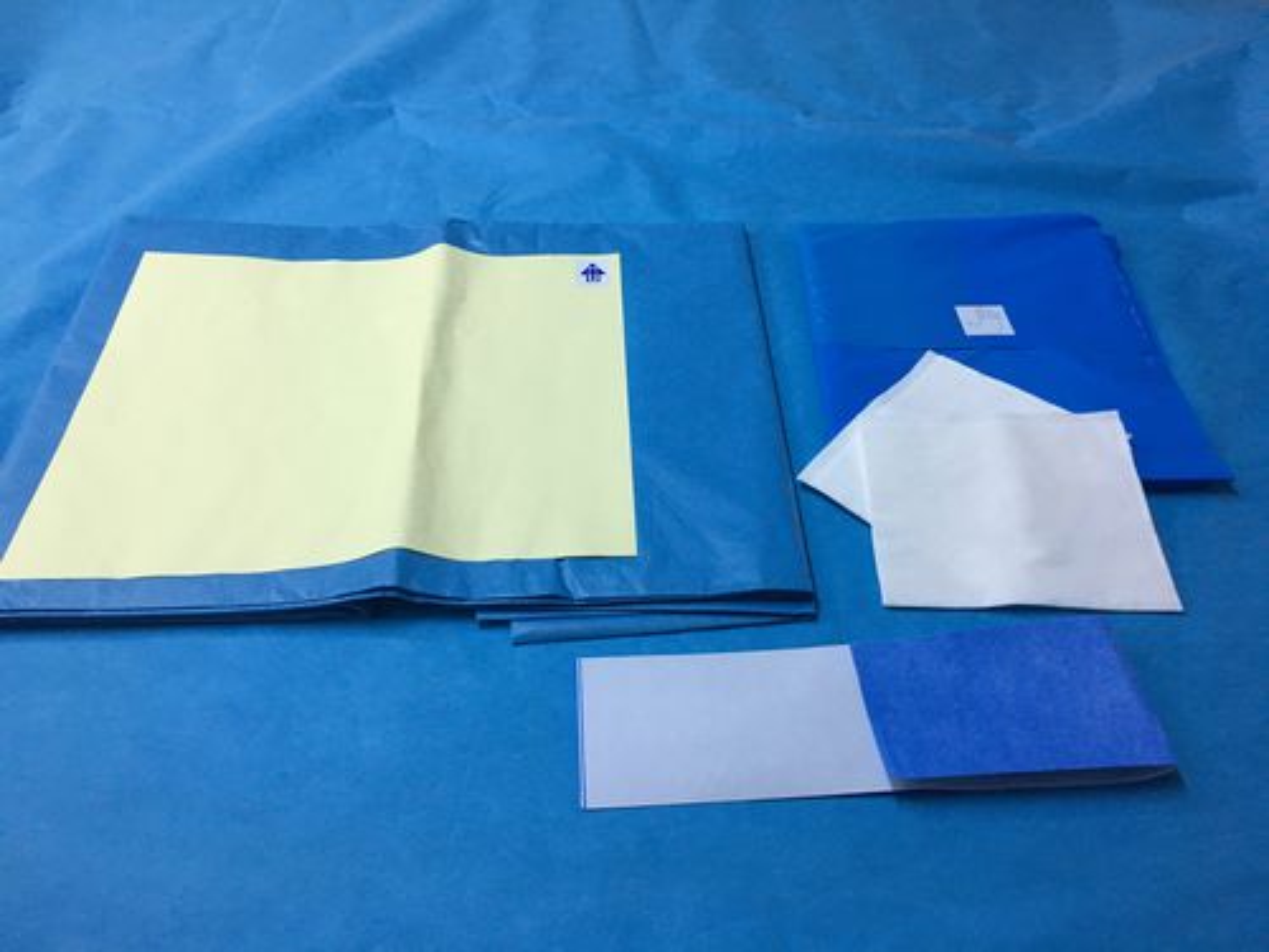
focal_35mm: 29
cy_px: 476
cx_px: 634
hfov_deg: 61.7
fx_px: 1063
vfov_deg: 48.2
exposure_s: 1/33
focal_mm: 4.15
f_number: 2.2
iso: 50
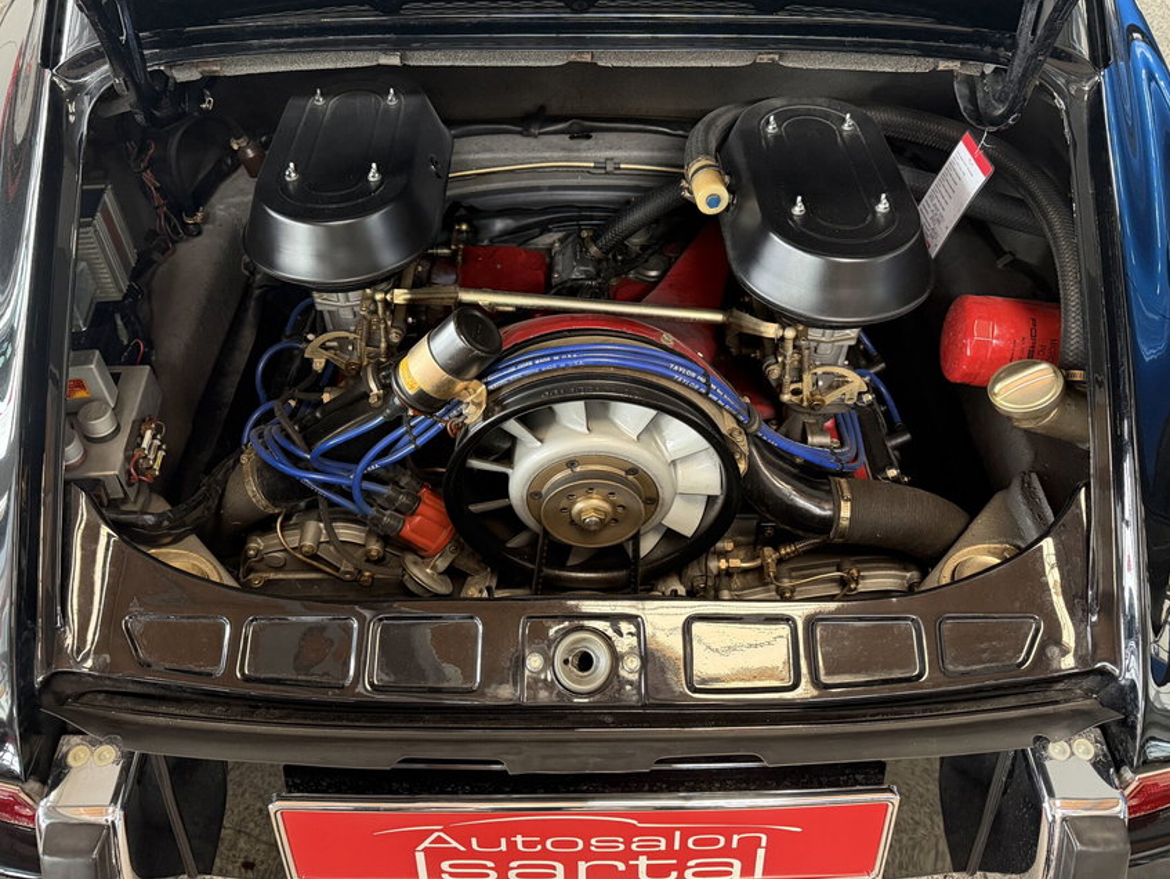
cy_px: 381
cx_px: 586
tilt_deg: -46.5
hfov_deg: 61.6
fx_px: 981
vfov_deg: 48.1
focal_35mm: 29
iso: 400
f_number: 1.78
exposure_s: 1/60
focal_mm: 6.76
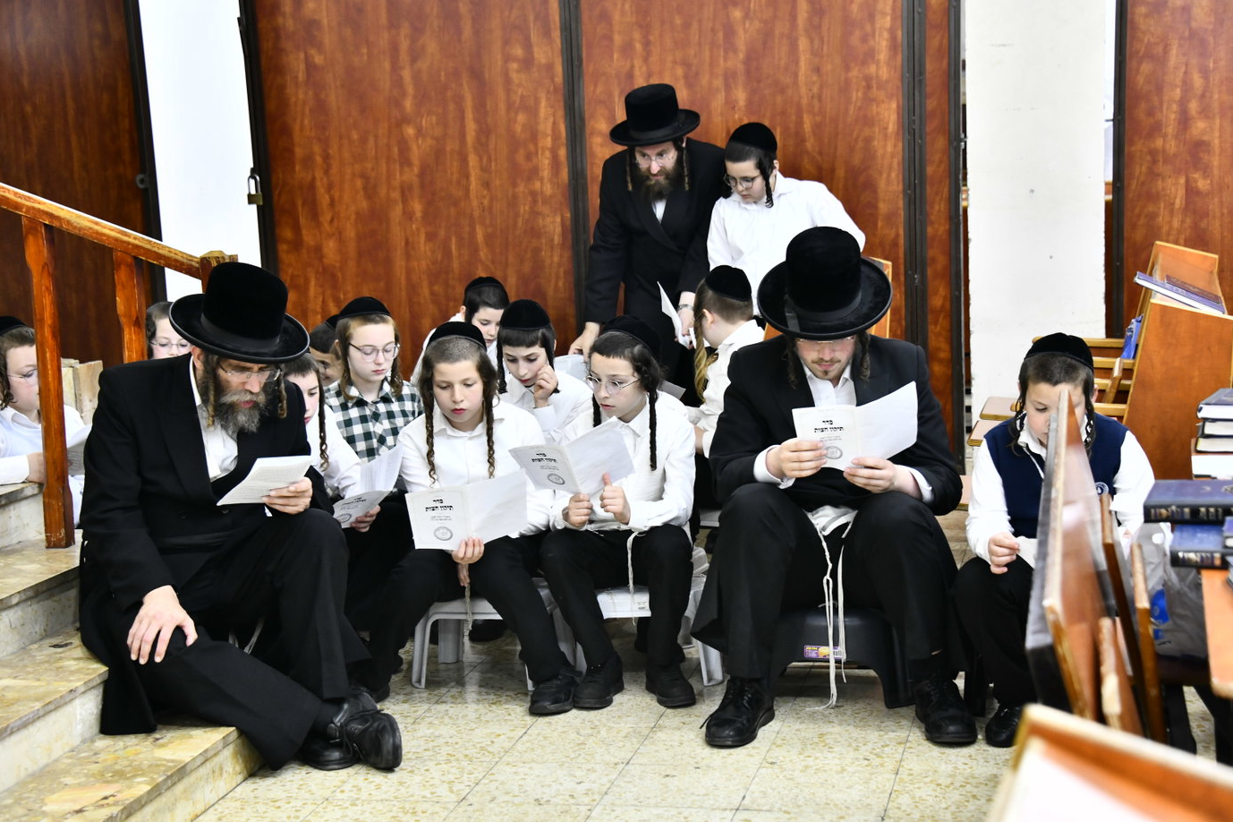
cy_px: 407
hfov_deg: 31.9
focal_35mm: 63
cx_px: 610
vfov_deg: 21.6
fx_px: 2157
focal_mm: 62
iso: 1600
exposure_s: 1/125
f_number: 5.6
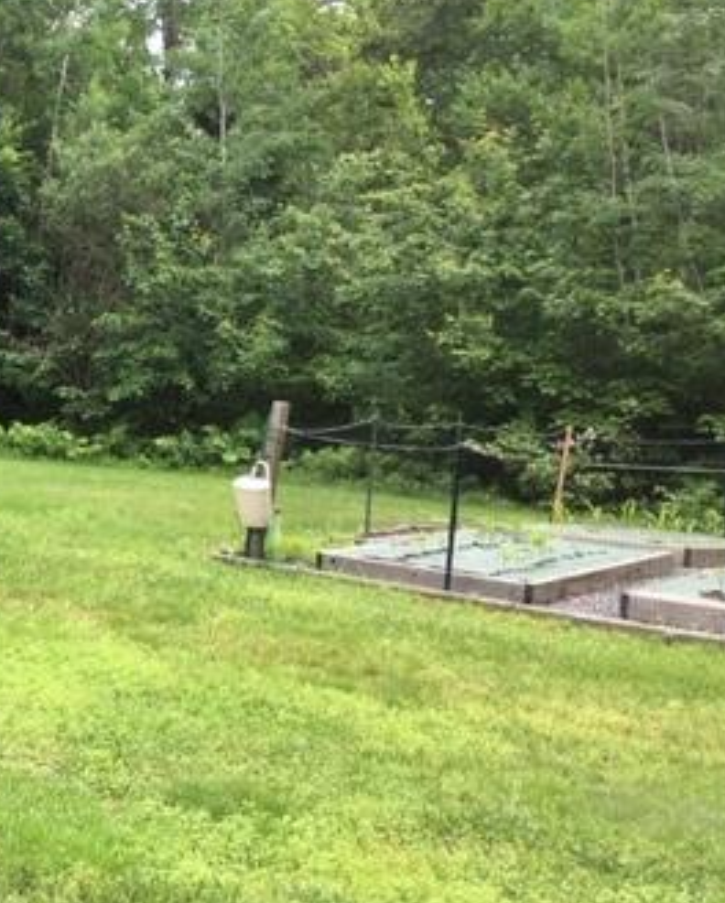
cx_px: -129
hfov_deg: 25.1
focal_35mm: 55
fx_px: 1472
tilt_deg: -0.2
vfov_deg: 34.1
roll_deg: +0.9
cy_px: 401
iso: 25
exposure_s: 1/173
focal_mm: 4.15
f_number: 2.2
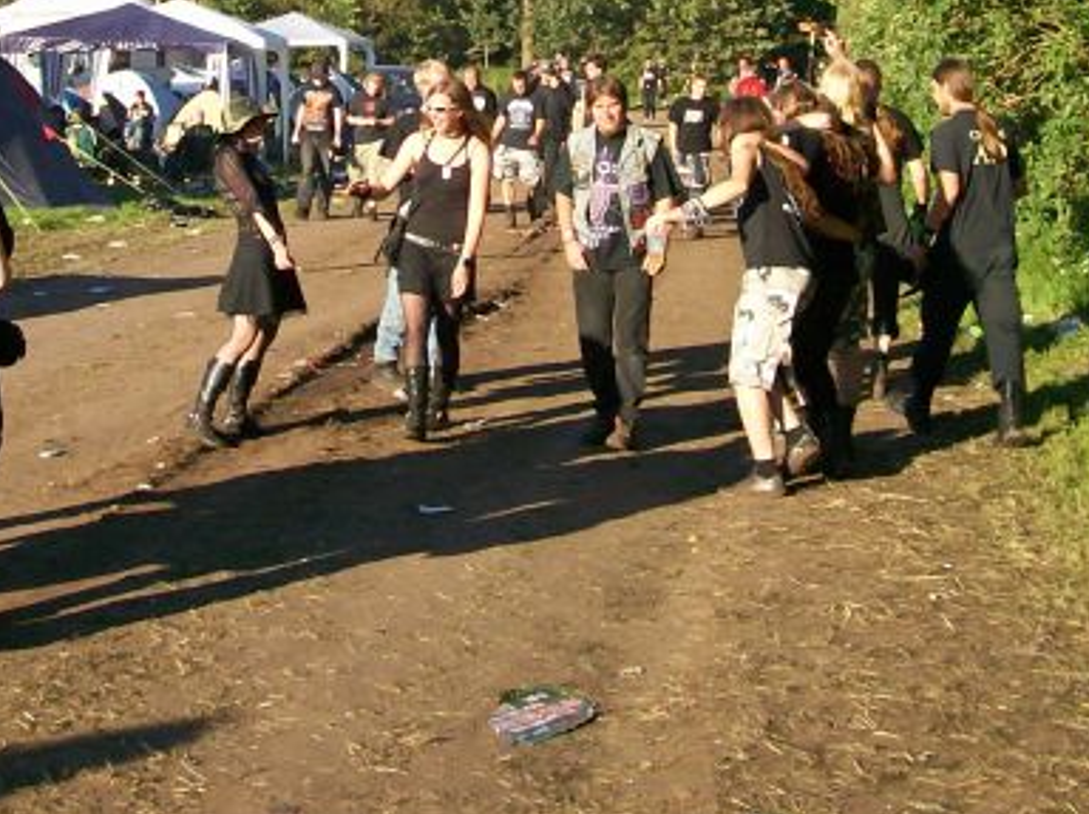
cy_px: 14
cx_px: 261
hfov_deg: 25.7
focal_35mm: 75
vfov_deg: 19.1
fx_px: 2357
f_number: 2.7
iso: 80
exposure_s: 1/716
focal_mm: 6
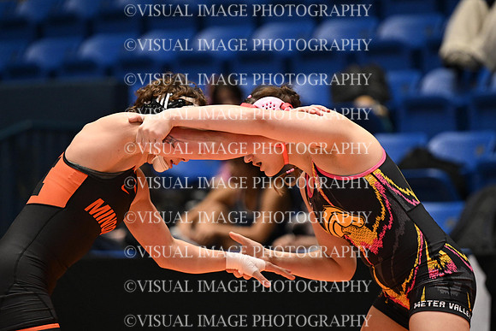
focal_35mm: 255
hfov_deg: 8.1
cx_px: 248
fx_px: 3514
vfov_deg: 5.4
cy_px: 166
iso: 2800
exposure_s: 1/767
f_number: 2.8
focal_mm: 170
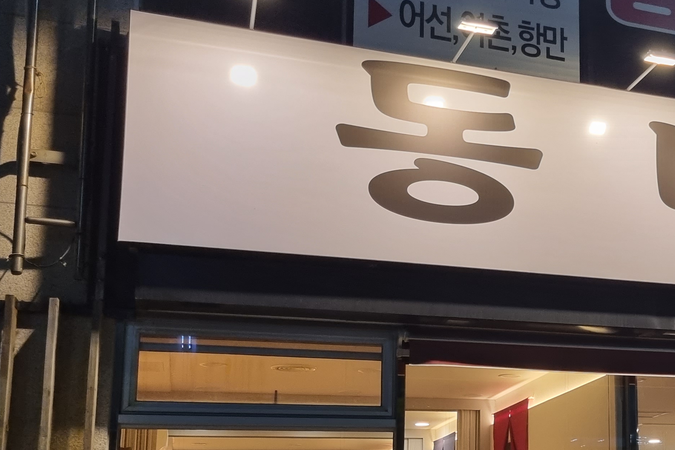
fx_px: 1087
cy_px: 351
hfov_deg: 31.6
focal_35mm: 58
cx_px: 690
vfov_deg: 23.1
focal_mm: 5.4
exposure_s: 1/120
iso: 250
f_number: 1.8
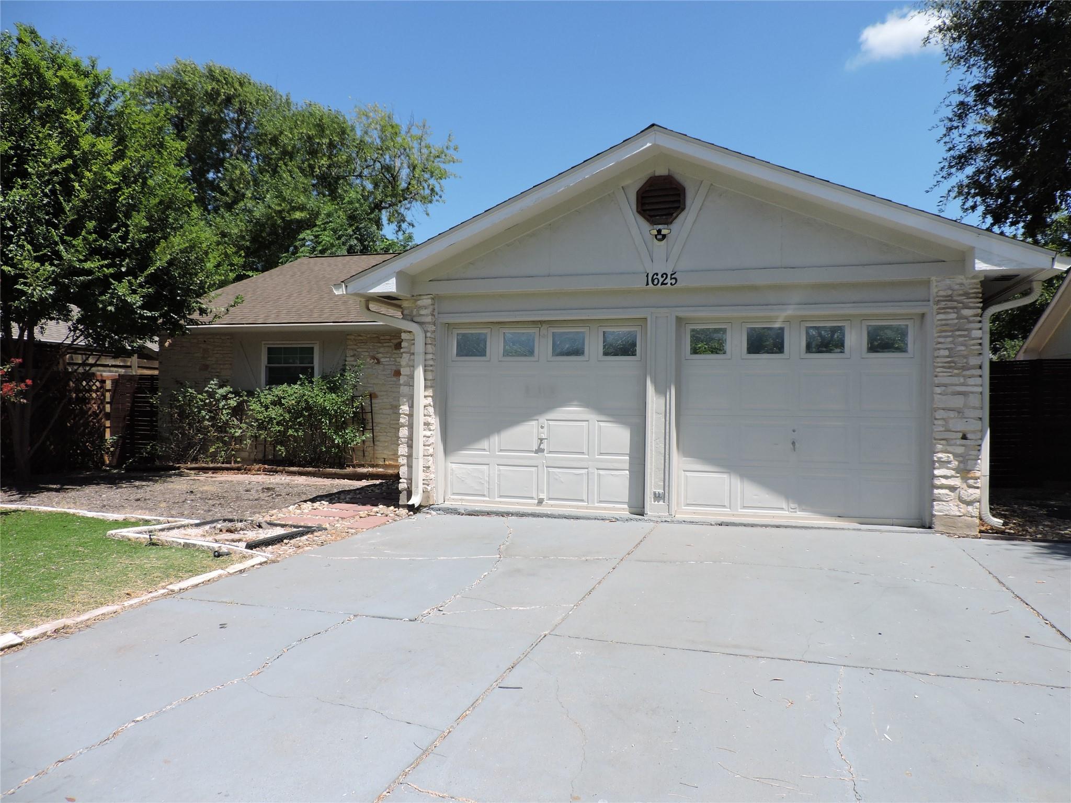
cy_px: 402
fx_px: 743
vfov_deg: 56.8
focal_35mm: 24
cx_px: 536
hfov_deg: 71.6
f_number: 3
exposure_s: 1/1250
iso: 100
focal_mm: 4.3
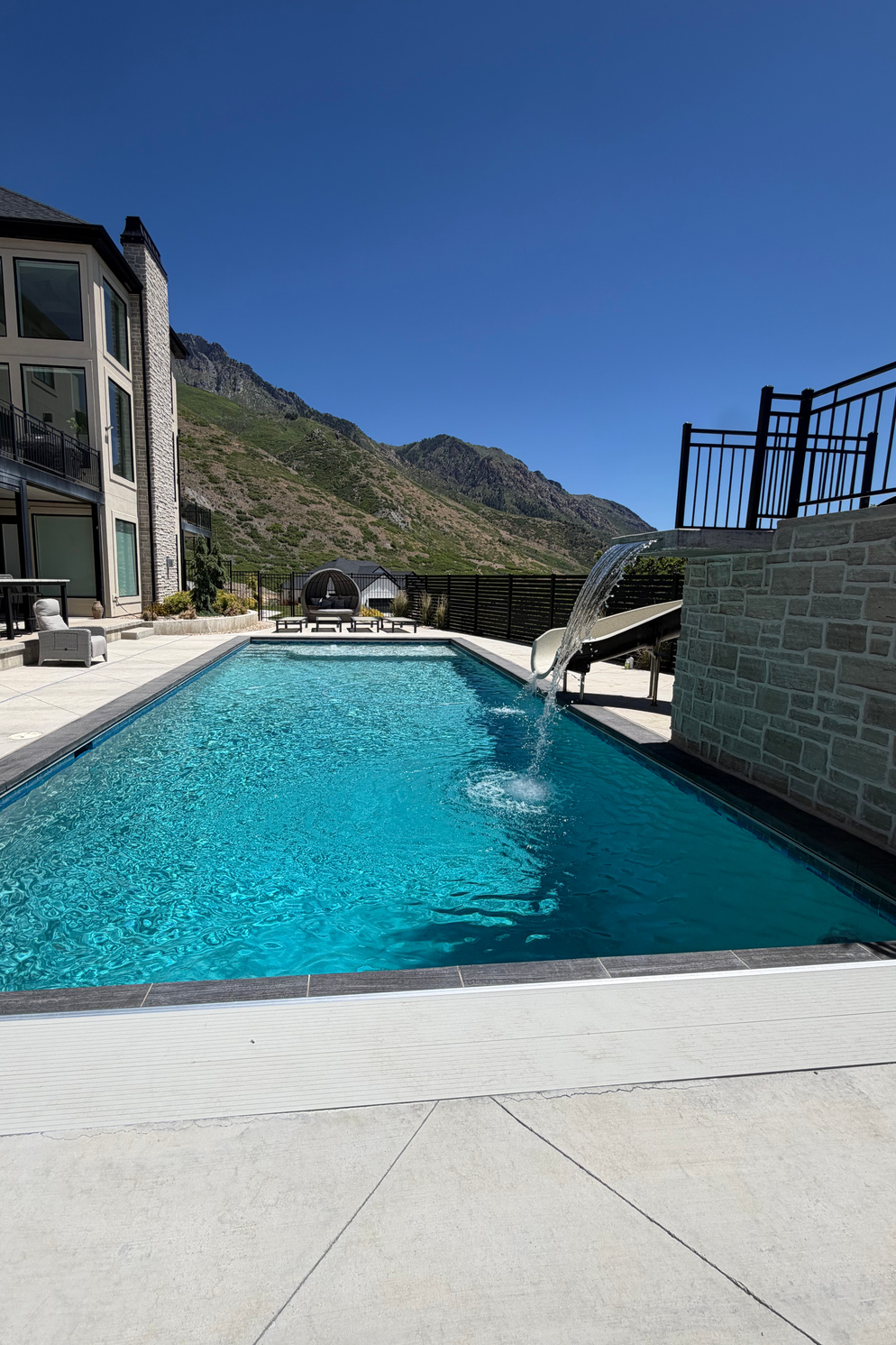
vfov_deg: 100.4
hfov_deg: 77.1
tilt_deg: -7.2
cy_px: 659
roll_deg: -1.4
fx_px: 560
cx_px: 405
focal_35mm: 15
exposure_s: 1/1339
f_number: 2.2
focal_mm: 2.22
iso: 20
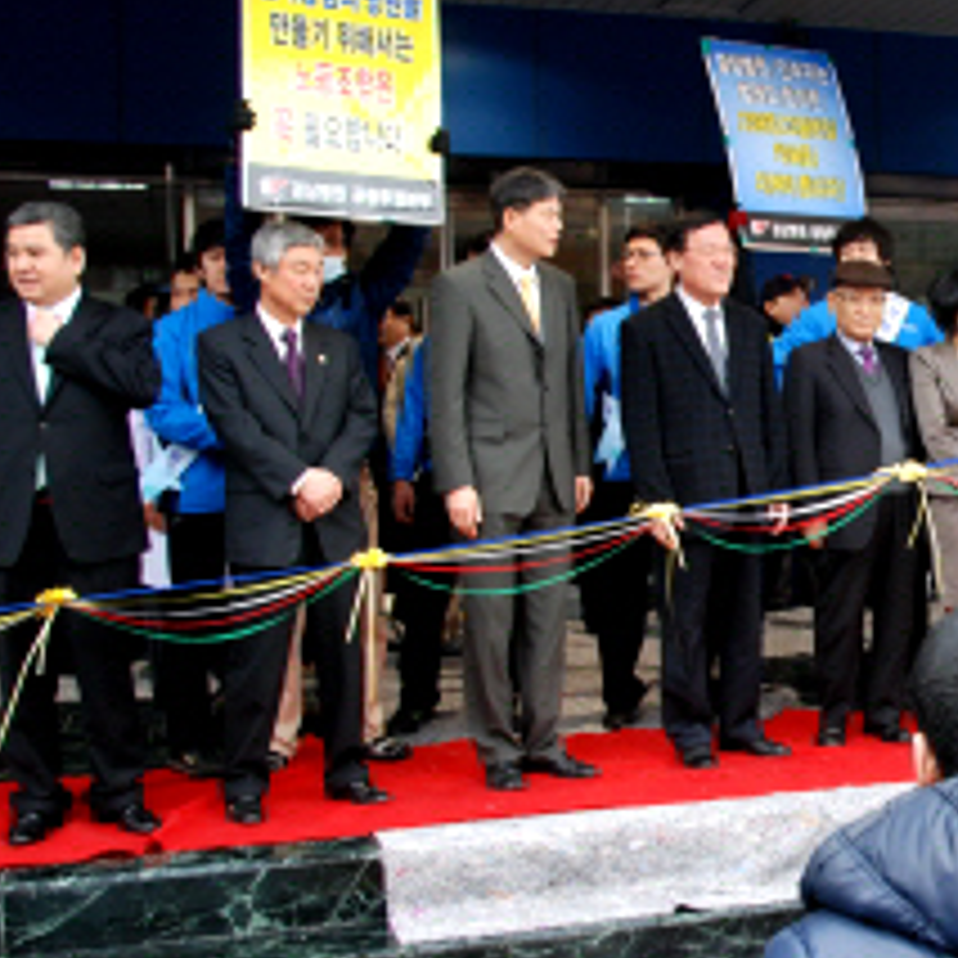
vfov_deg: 31.6
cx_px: 1052
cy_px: 483
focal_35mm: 54
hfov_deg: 28.7
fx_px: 1691
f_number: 5
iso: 400
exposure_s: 1/100
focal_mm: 18
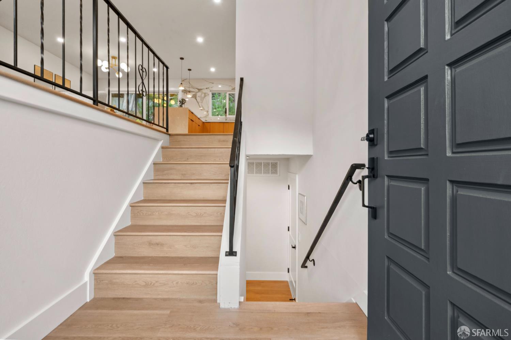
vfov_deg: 73.7
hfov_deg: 96.7
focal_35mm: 16
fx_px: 227
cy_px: 170
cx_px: 256
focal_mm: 16
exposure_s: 1/8
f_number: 14
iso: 400
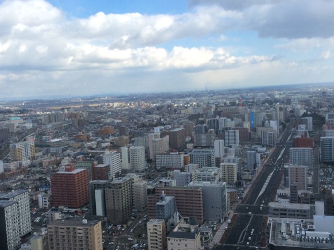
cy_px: 141
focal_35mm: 44
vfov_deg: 32.8
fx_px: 424
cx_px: 133
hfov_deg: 42.8
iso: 32
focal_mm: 3.3
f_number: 2.4
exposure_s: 1/293
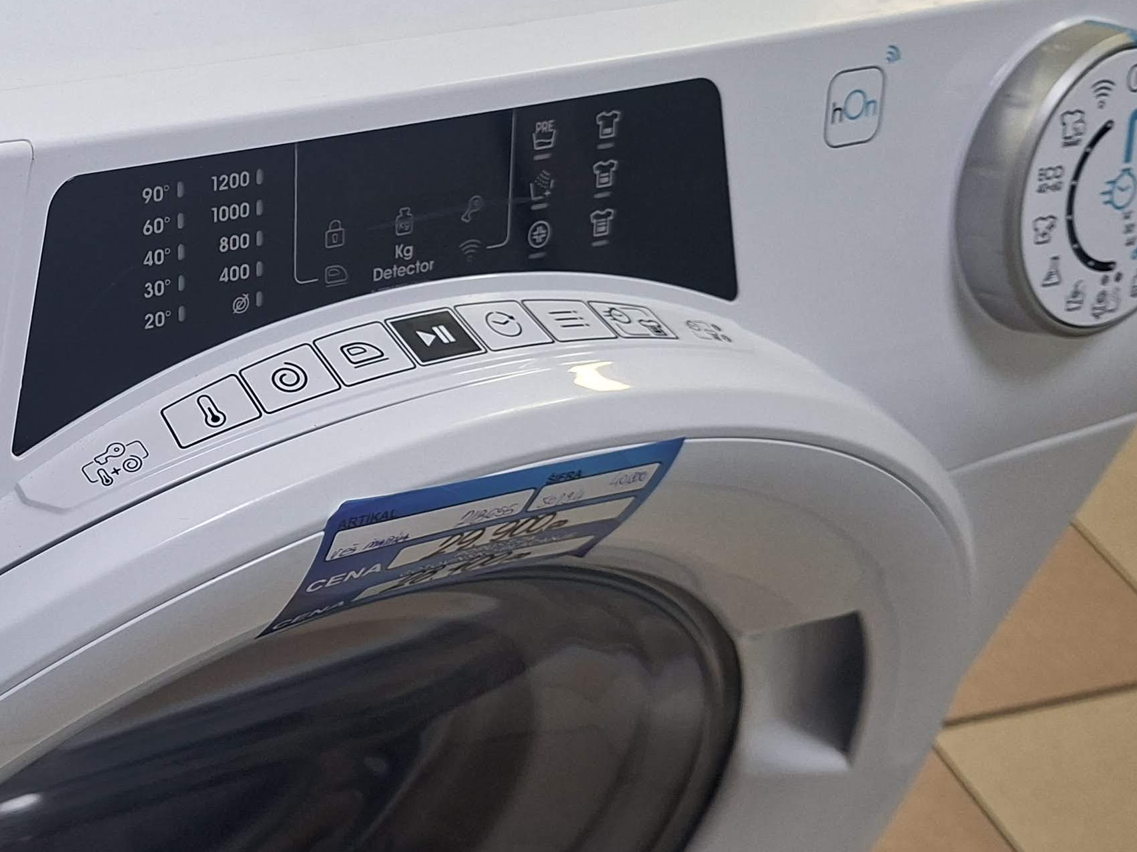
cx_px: 43
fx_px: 1774
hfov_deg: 33.1
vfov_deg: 27.0
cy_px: 343
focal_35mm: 54
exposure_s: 1/50
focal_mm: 5.54
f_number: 1.8
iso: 160
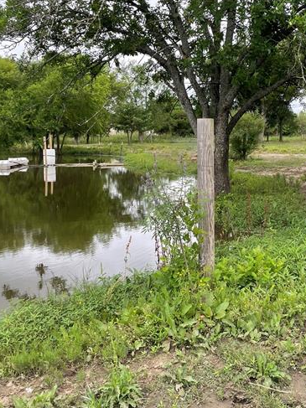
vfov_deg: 45.6
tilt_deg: -3.8
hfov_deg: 34.9
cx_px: 197
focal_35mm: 41
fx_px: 483
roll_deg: -0.3
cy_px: 167
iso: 32
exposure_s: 1/647
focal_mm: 4.2
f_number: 1.6
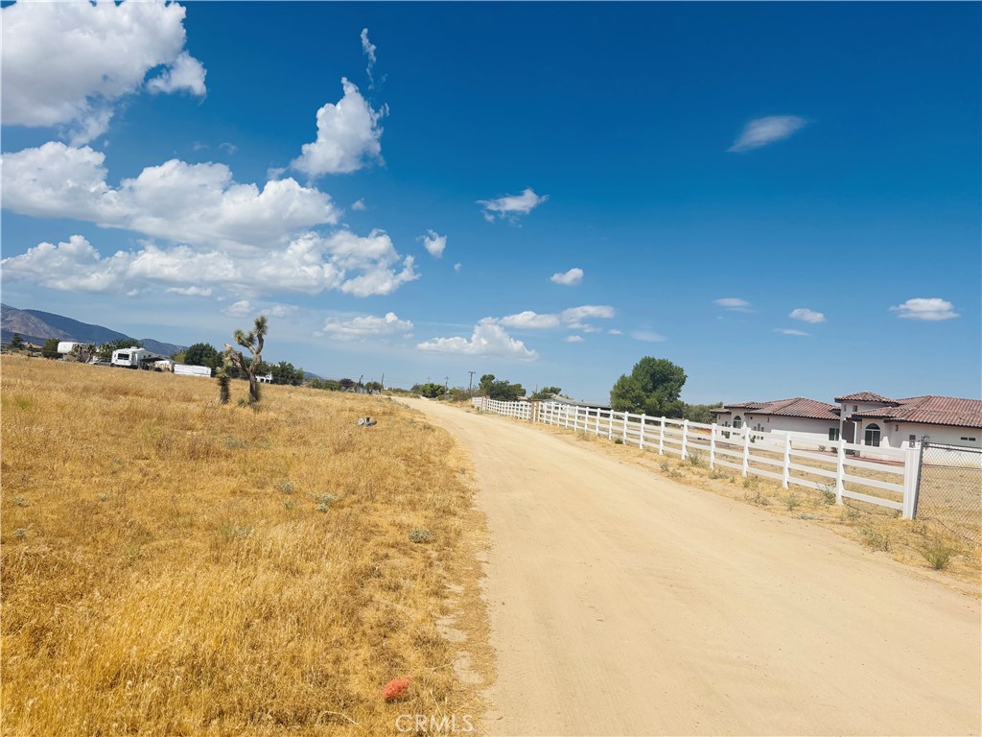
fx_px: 738
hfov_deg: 67.3
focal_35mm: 26
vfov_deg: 53.1
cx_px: 491
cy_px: 368
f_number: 1.6
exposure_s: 1/7194
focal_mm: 5.96
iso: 50
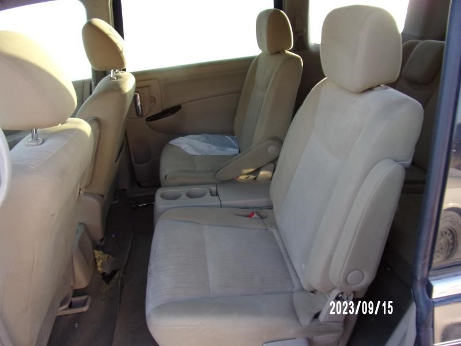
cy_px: 173
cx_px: 230
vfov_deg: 56.8
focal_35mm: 24
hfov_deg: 71.6
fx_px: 320
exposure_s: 1/56
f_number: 3.3
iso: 80
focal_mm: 4.3
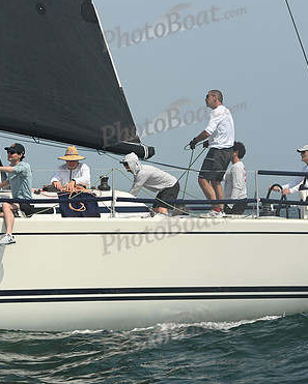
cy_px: 189
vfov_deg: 14.6
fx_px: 1503
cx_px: 48
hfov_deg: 11.6
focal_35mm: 132
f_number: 8
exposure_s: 1/1250
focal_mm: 90
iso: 320
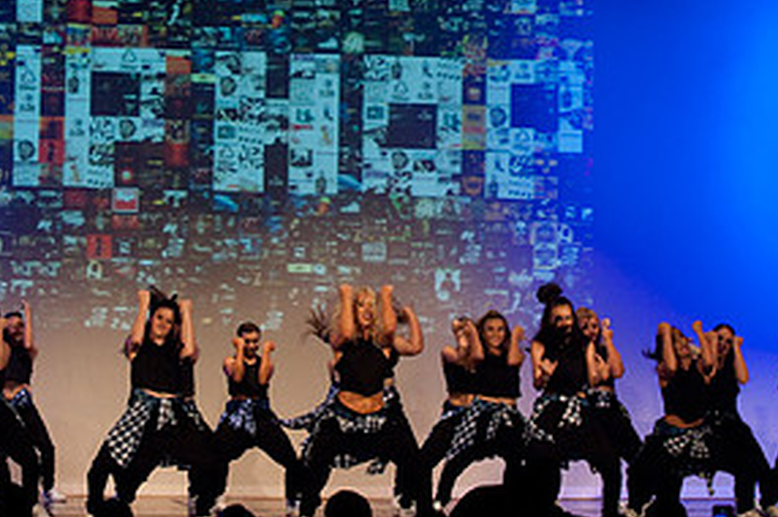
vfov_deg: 9.6
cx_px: 272
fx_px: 3065
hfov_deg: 14.4
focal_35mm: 142
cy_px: 163
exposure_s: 1/200
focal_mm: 70
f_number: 4
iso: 3200
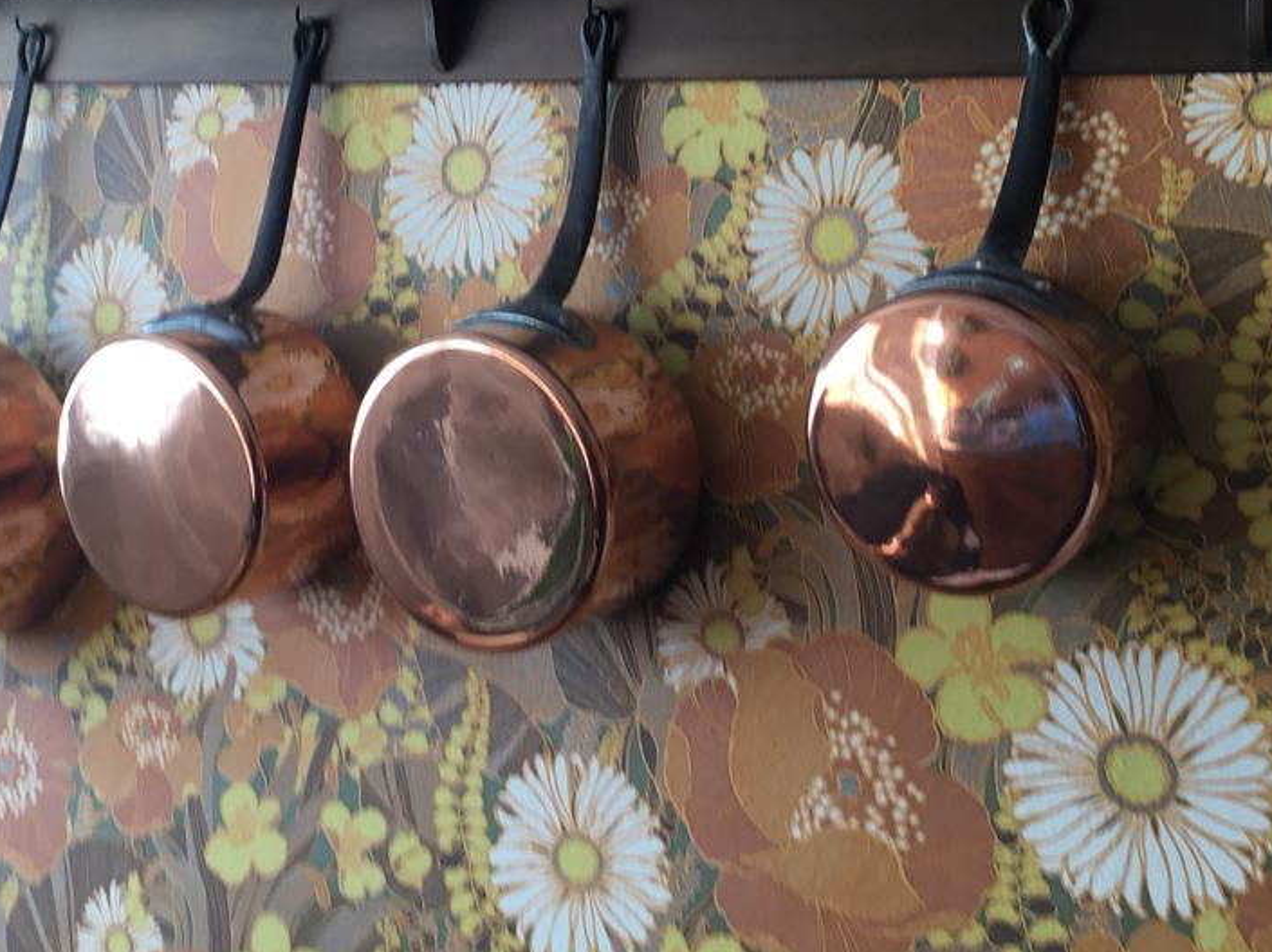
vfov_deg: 32.5
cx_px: 576
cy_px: 288
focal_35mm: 44
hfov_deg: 42.9
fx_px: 1616
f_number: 2.4
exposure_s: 1/33
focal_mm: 3.3
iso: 32
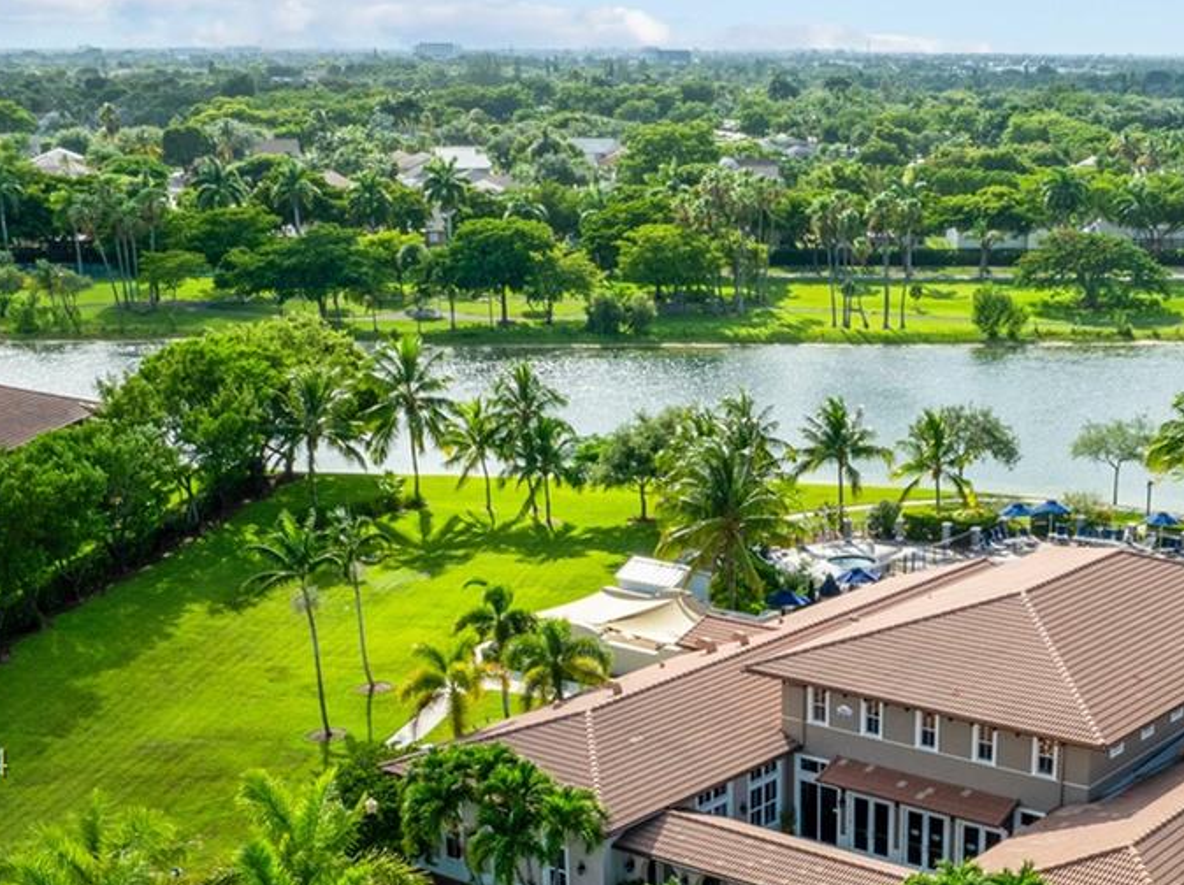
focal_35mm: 57
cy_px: 766
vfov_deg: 25.0
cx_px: 852
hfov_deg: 33.3
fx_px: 1948
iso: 100
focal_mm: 12.29
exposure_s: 1/160
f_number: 10
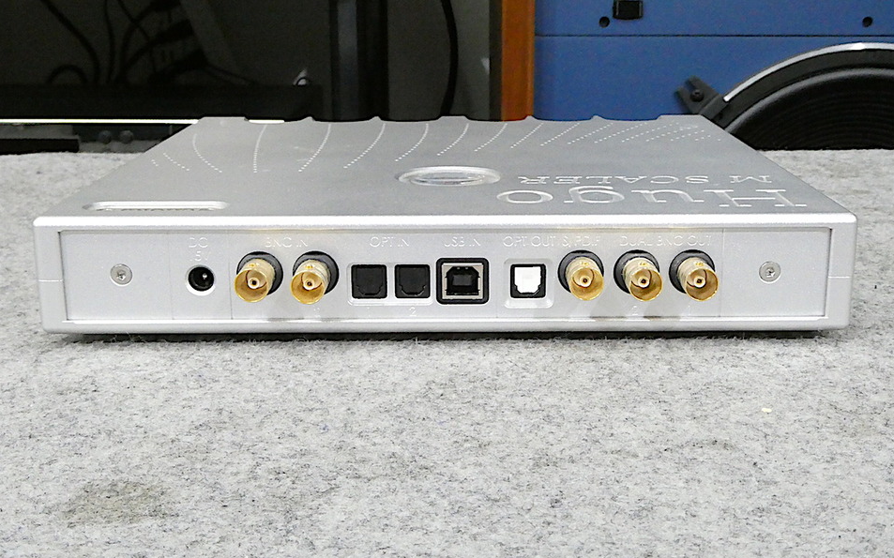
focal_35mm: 47
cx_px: 448
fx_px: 1145
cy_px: 270
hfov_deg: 42.7
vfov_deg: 27.4
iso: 1600
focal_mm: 7.8
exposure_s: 1/20
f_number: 7.1
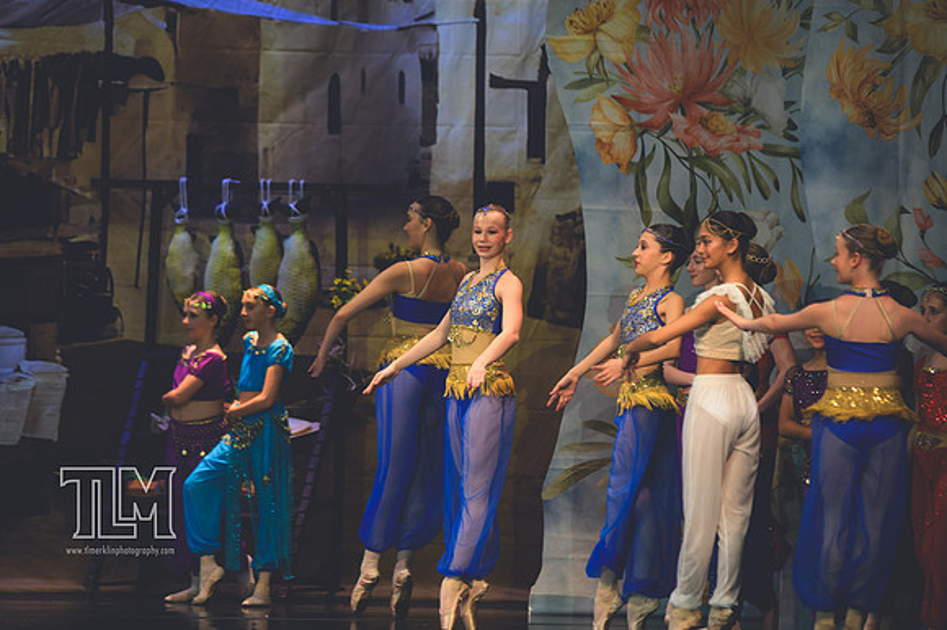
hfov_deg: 7.2
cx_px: 474
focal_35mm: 285
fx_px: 7493
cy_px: 315
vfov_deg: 4.8
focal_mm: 190
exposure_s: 1/500
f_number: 2.8
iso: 1100
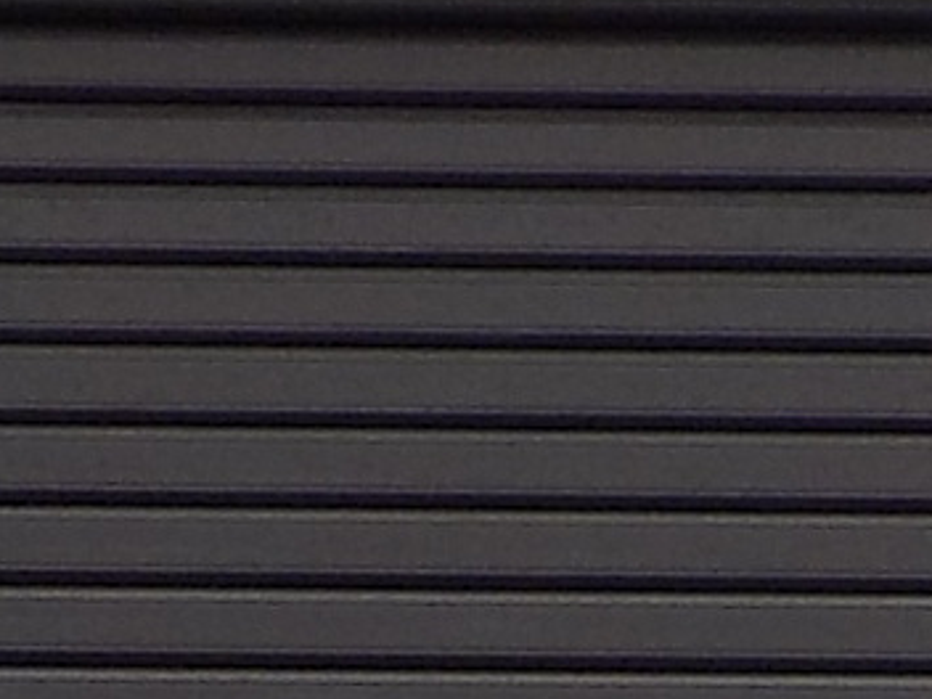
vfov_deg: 1.9
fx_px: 20516
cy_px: 1734
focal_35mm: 762
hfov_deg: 2.6
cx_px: 2349
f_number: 4.8
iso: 80
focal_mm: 20.9
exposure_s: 1/80
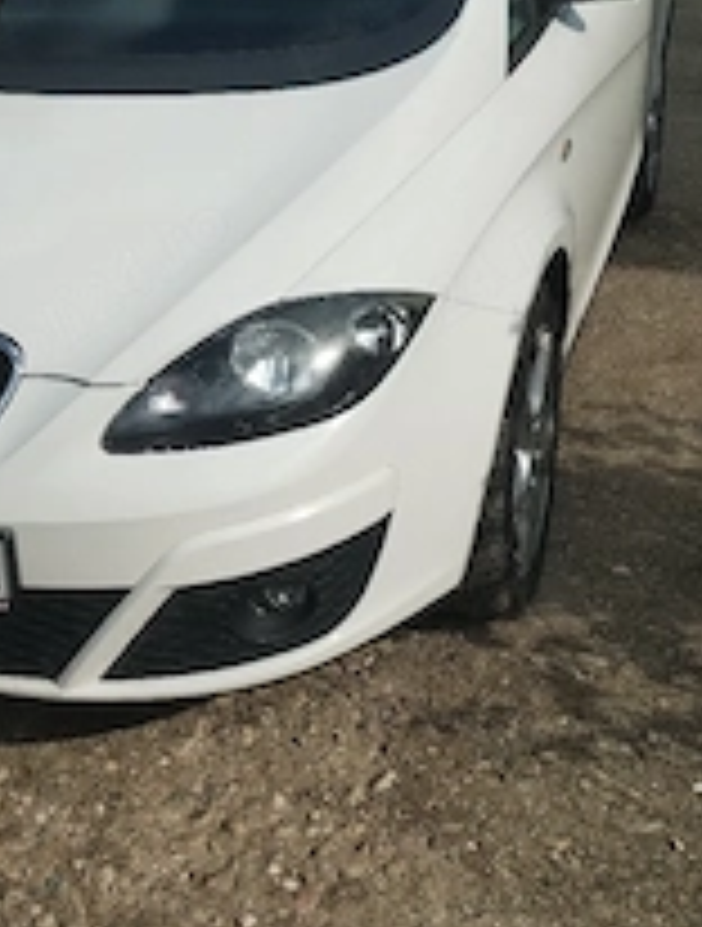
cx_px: 171
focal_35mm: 54
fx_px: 1451
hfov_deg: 26.8
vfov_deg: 35.3
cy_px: 364
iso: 100
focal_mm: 4.27
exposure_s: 1/909
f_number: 1.8
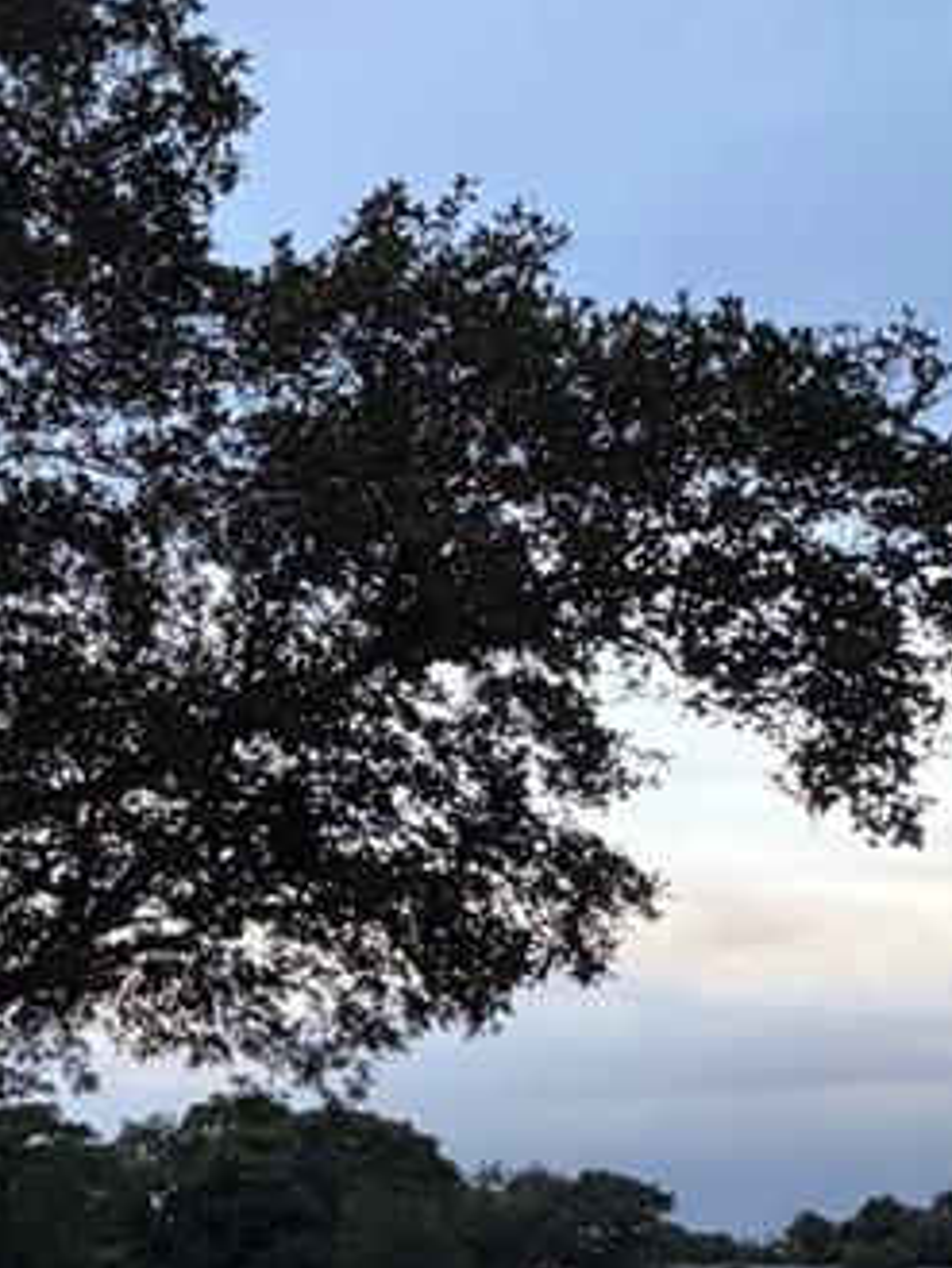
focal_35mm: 51
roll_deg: -0.1
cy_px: 451
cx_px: -31
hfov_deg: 26.8
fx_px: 1869
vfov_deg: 37.2
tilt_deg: +25.4
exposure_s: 1/61
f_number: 2.2
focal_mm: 2.22
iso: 320
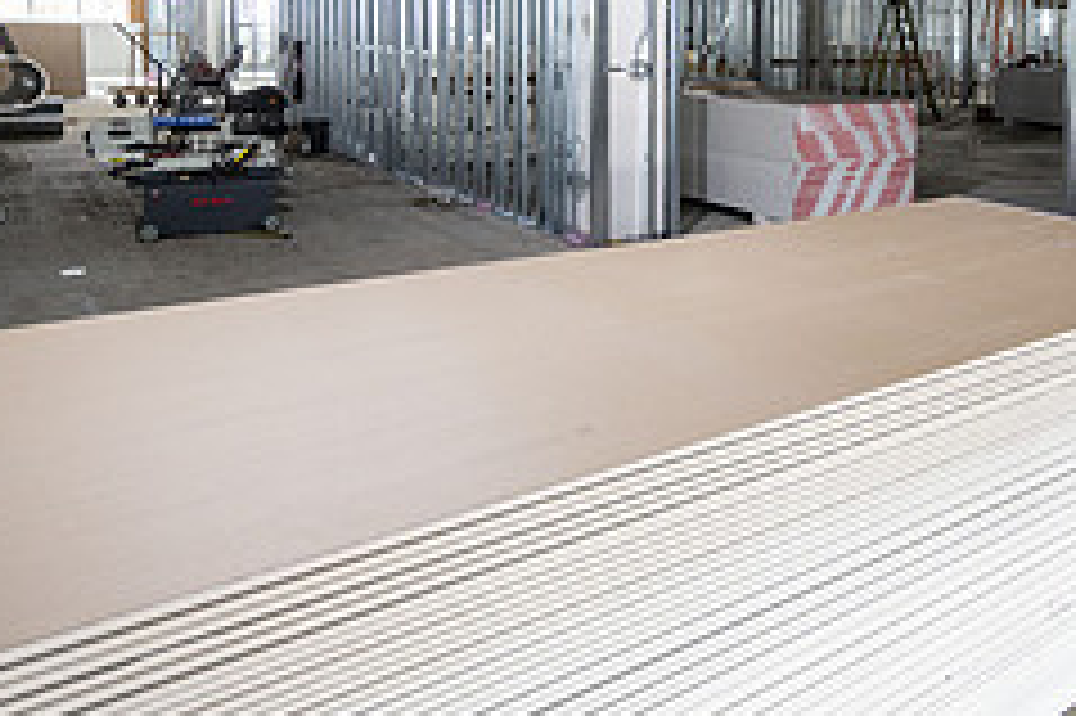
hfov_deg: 51.8
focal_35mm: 34
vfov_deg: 37.1
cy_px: 115
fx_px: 1015
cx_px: 882
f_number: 4
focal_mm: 14
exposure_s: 1/125
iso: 1250
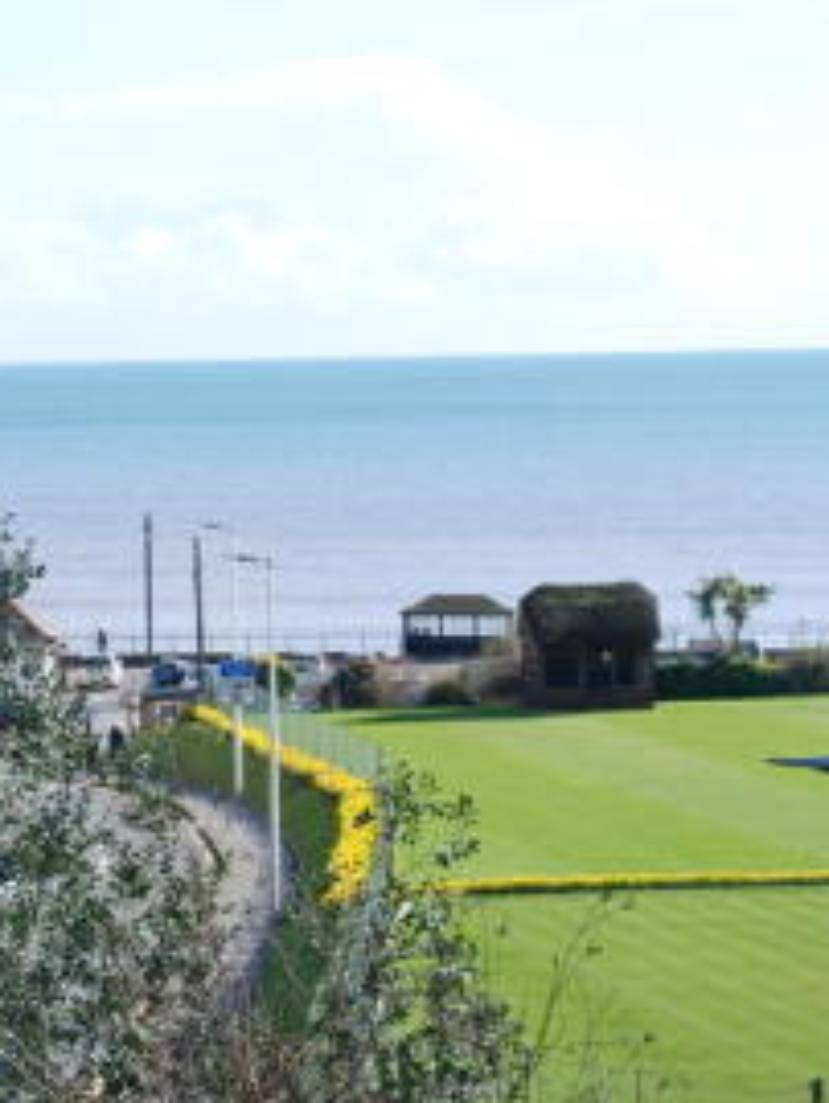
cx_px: 179
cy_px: 593
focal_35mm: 154
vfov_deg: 12.8
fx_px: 4914
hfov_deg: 9.6
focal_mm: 44
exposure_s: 1/200
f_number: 7.1
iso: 100
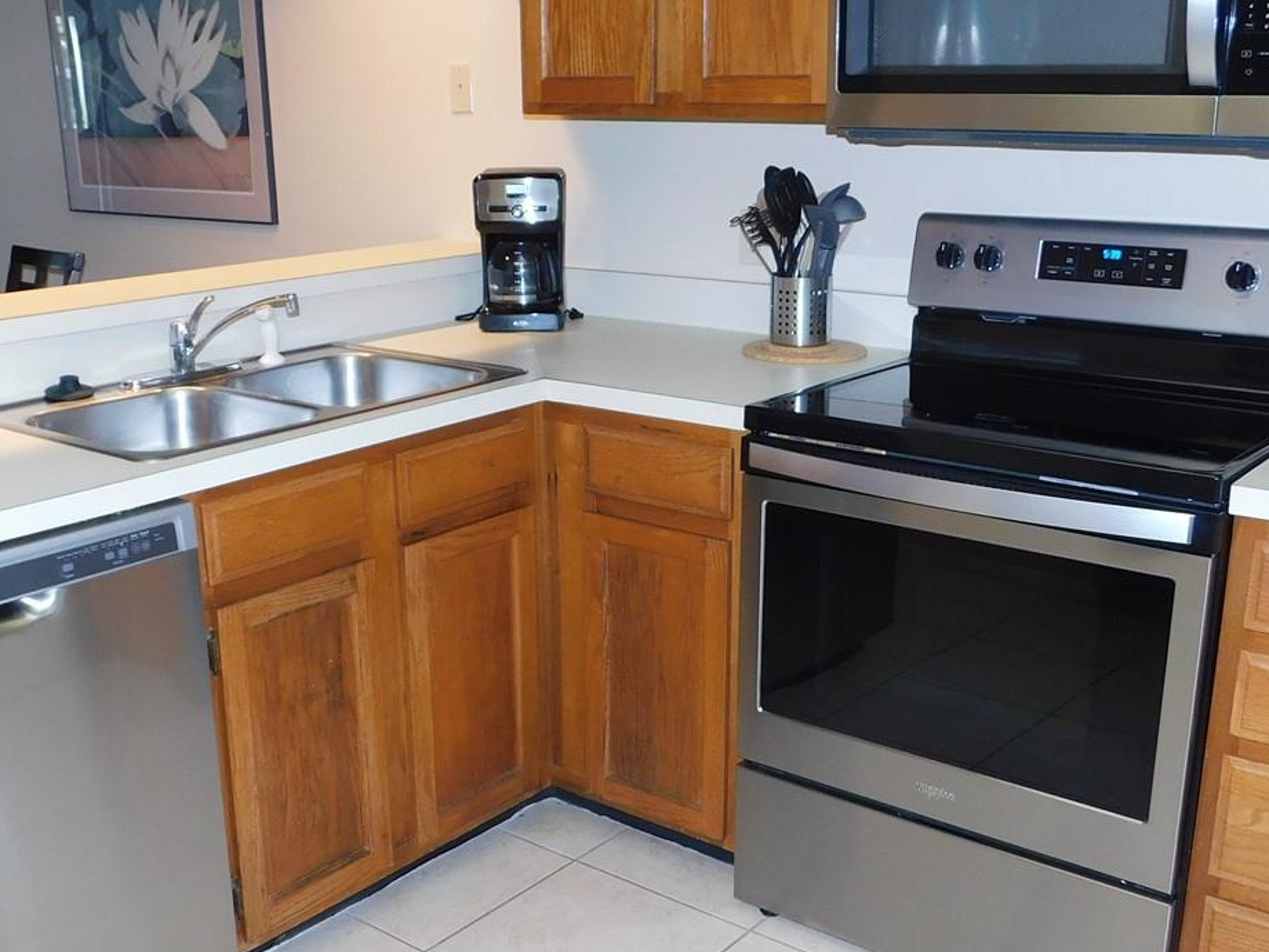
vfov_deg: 35.9
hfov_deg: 46.8
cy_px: 537
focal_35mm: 40
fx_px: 1466
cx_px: 612
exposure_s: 1/30
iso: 200
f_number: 3
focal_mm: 4
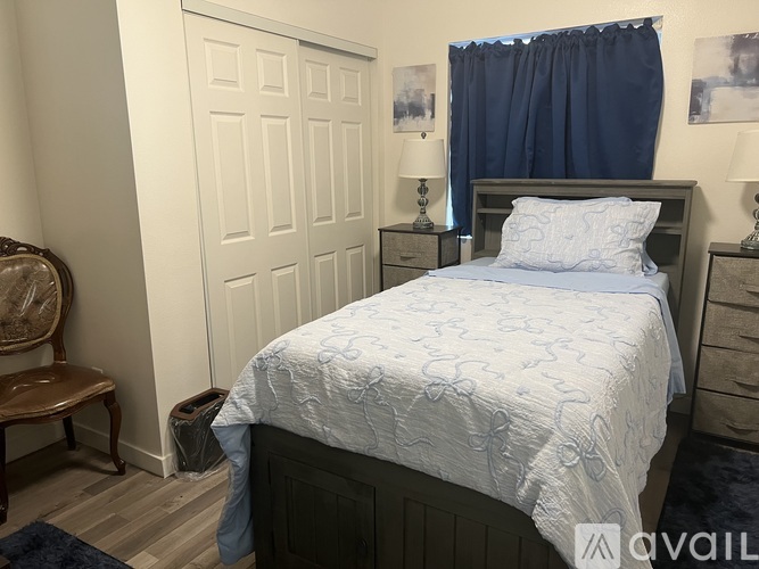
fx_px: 570
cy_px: 284
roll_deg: +0.7
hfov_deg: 67.3
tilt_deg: -12.3
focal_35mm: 26
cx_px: 380
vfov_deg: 53.0
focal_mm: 5.7
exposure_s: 1/60
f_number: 1.5
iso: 160
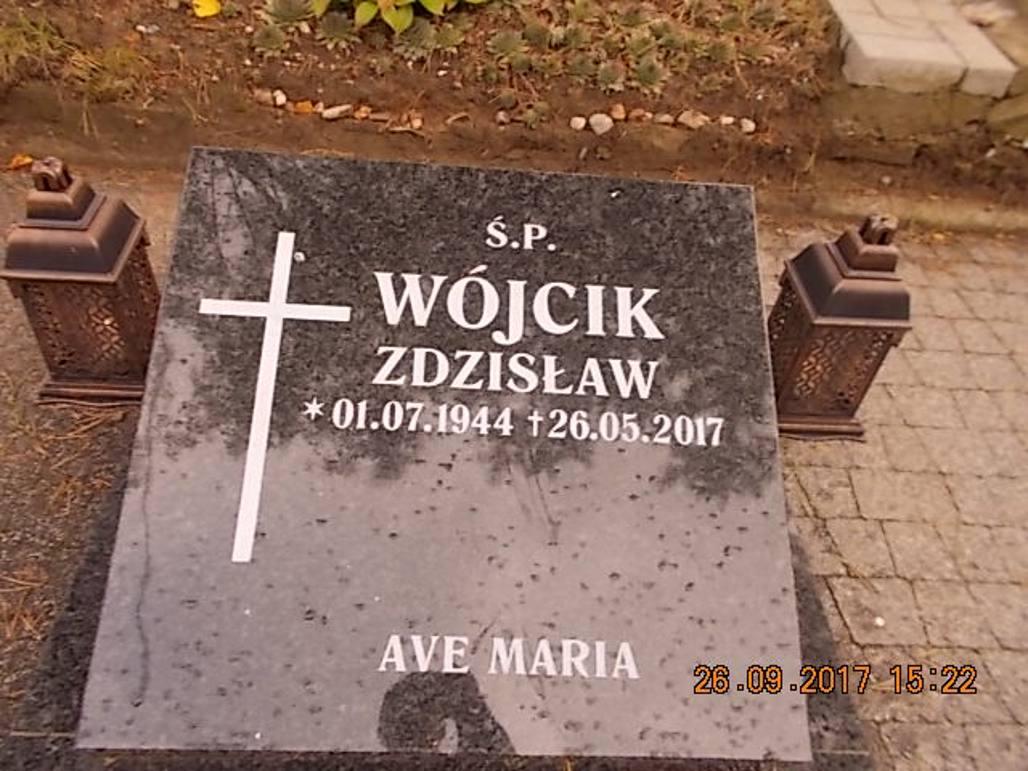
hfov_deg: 67.3
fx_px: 772
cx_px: 514
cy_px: 386
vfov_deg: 53.1
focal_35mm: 26
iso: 80
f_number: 3.2
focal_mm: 4.6
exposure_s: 1/80
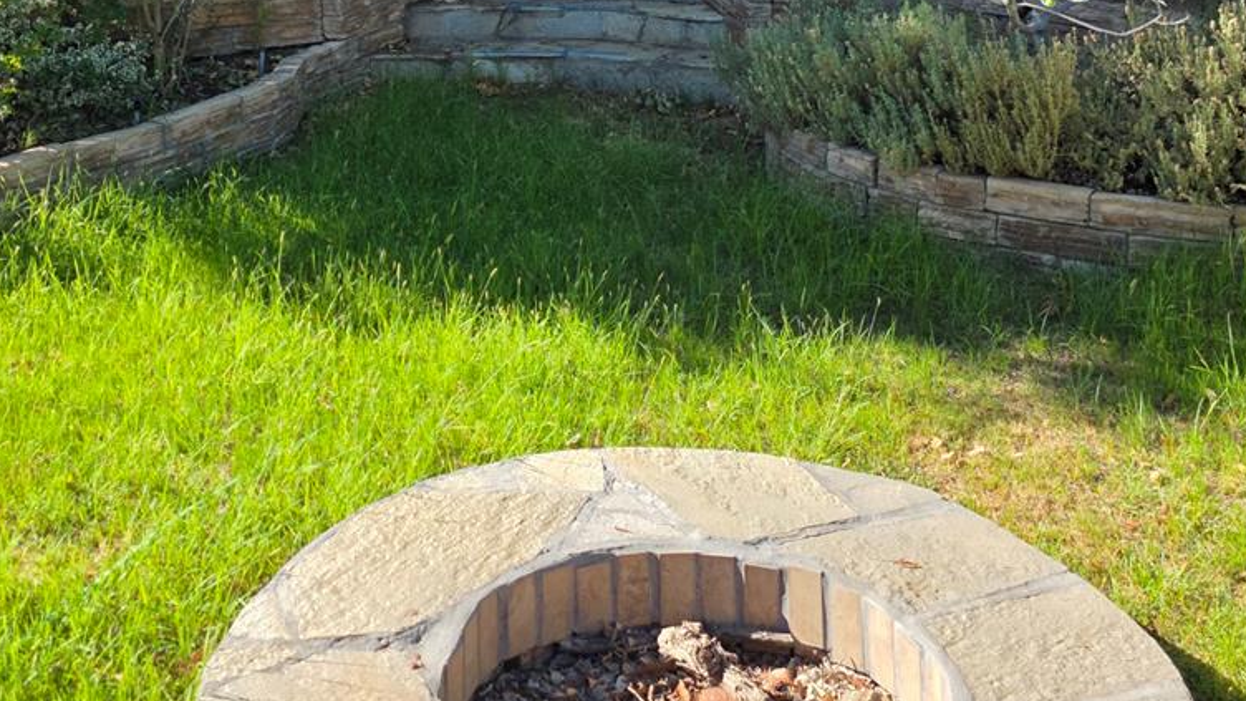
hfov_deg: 41.3
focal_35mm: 50
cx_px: 554
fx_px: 1652
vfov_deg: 22.1
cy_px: -146
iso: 80
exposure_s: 1/1794
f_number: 1.7
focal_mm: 6.3
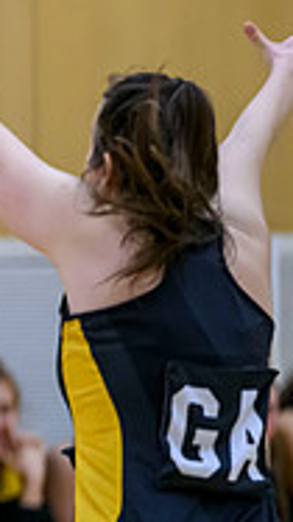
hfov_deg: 1.5
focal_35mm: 782
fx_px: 10816
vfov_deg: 2.8
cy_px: 239
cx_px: -666
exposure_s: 1/1000
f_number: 2.8
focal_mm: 200
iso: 3200
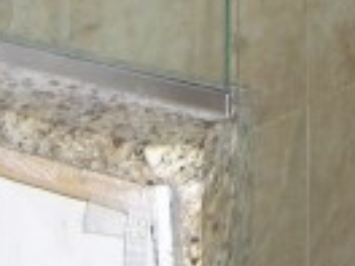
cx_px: 393
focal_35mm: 184
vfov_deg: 7.7
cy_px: -274
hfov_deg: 10.6
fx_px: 1887
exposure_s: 1/60
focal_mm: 6.2
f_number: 2.7
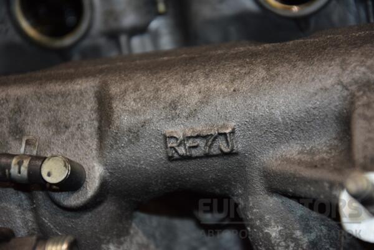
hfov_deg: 13.0
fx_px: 1636
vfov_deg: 8.7
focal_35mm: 158
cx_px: 187
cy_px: 125
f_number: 5.6
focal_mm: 105
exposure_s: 1/60
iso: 800
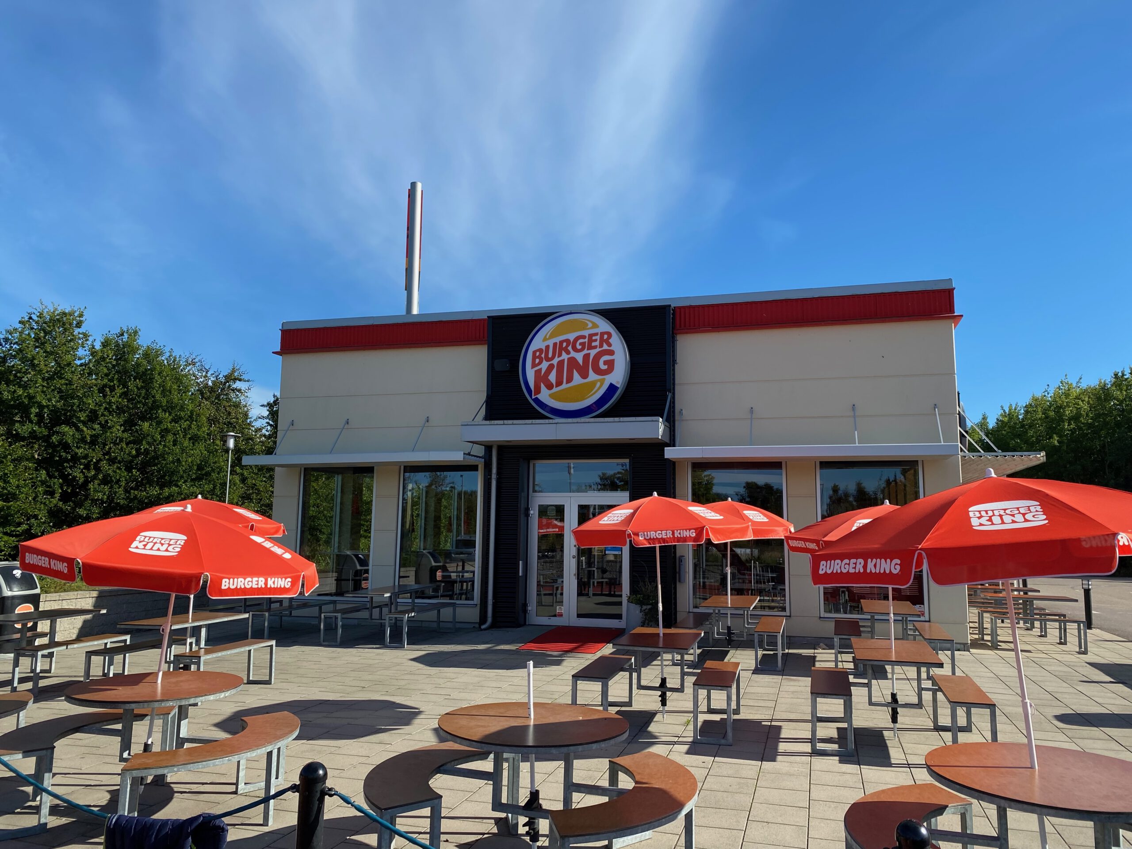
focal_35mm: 26
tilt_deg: +7.4
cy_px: 424
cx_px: 566
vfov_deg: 53.1
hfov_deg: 67.3
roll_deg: -1.3
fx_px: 850
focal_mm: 4.25
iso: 32
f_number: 1.8
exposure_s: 1/2105
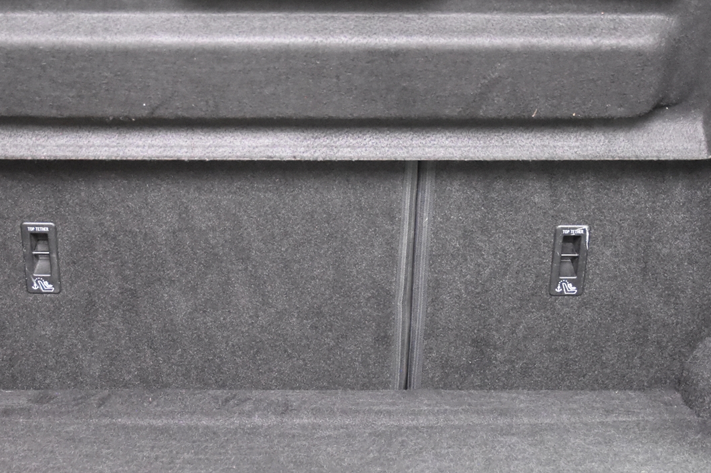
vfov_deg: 13.3
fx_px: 2034
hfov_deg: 19.8
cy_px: 226
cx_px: 298
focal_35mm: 103
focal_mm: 38
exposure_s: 1/60
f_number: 3.5
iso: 8000
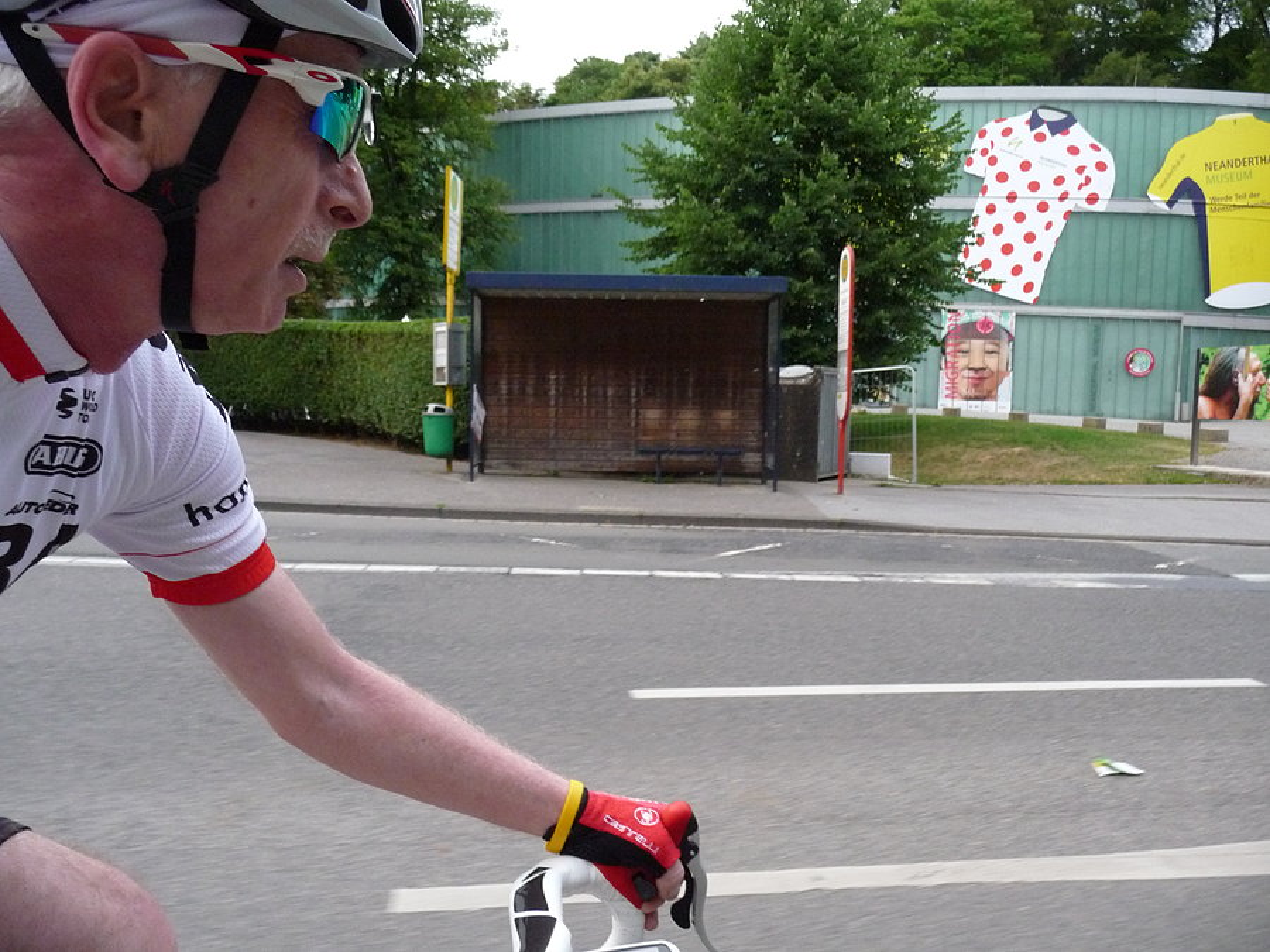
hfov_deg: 63.4
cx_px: 635
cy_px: 476
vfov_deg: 49.7
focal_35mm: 28
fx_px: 1027
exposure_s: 1/200
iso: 400
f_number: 3.3
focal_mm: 4.7
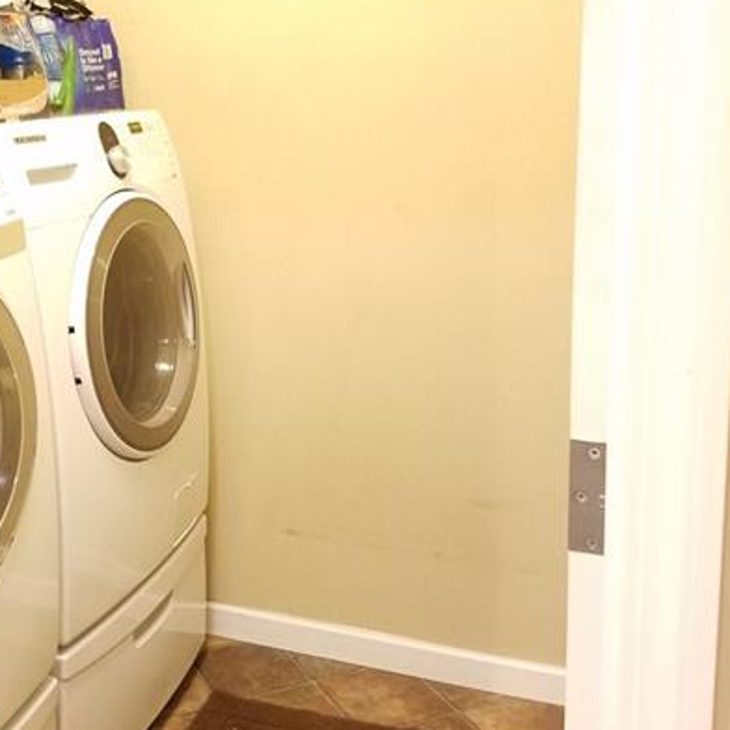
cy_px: 305
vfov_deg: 37.5
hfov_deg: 37.1
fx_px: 1074
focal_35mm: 45
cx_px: 242
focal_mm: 4.2
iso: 320
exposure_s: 1/15
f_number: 1.7
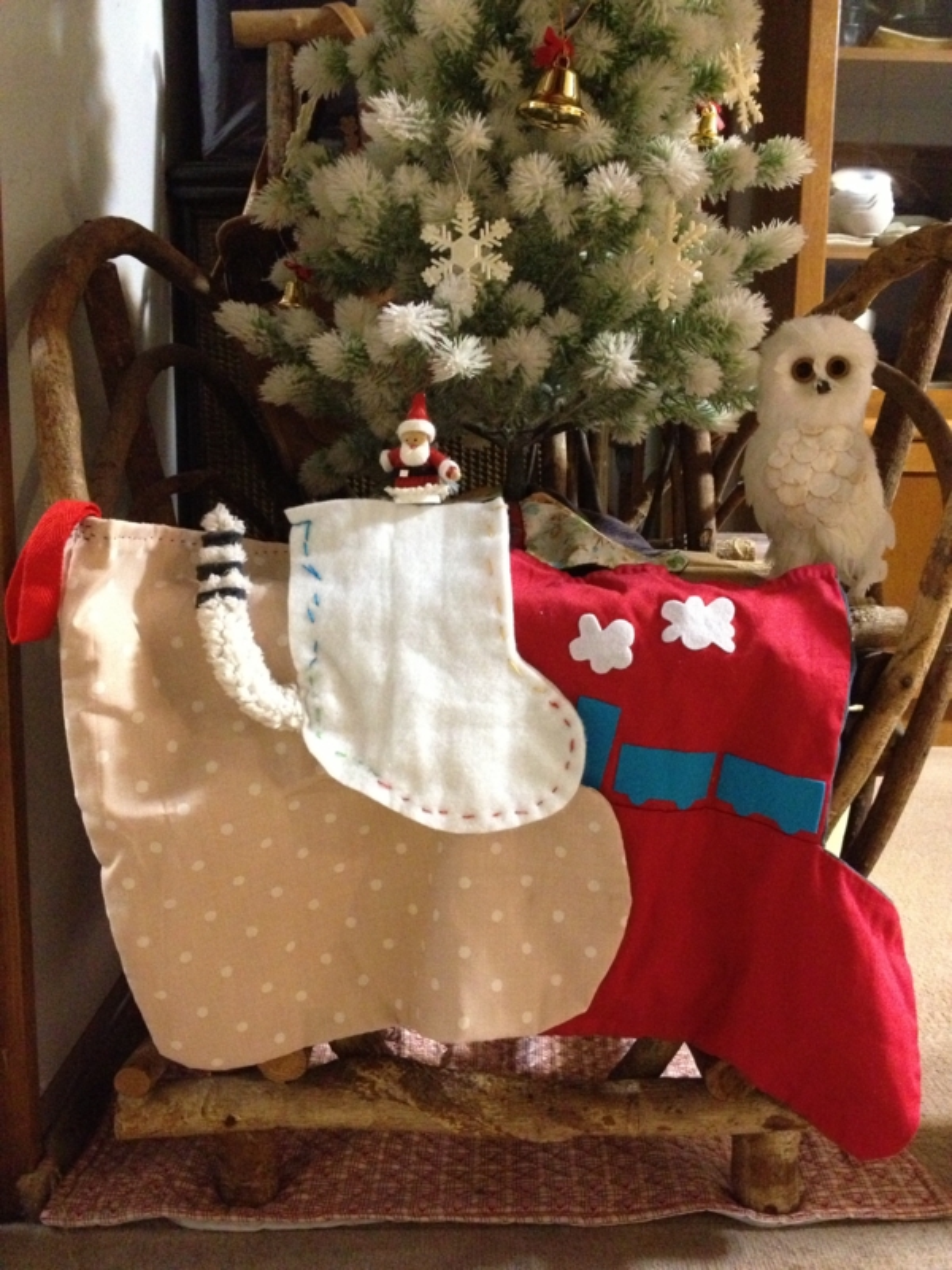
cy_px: 635
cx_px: 476
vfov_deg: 52.6
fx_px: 1283
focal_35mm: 35
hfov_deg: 40.7
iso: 800
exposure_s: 1/17
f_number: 2.4
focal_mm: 4.28
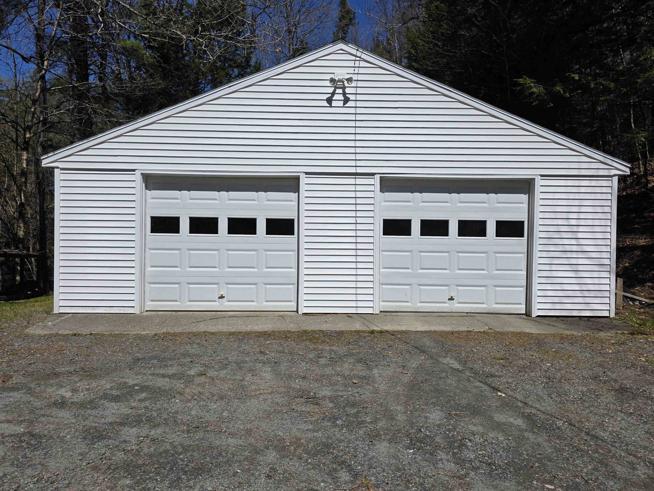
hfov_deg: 73.9
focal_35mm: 23
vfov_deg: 58.9
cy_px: 246
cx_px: 327
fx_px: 435
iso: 50
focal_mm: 6.3
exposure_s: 1/7944
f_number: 1.7
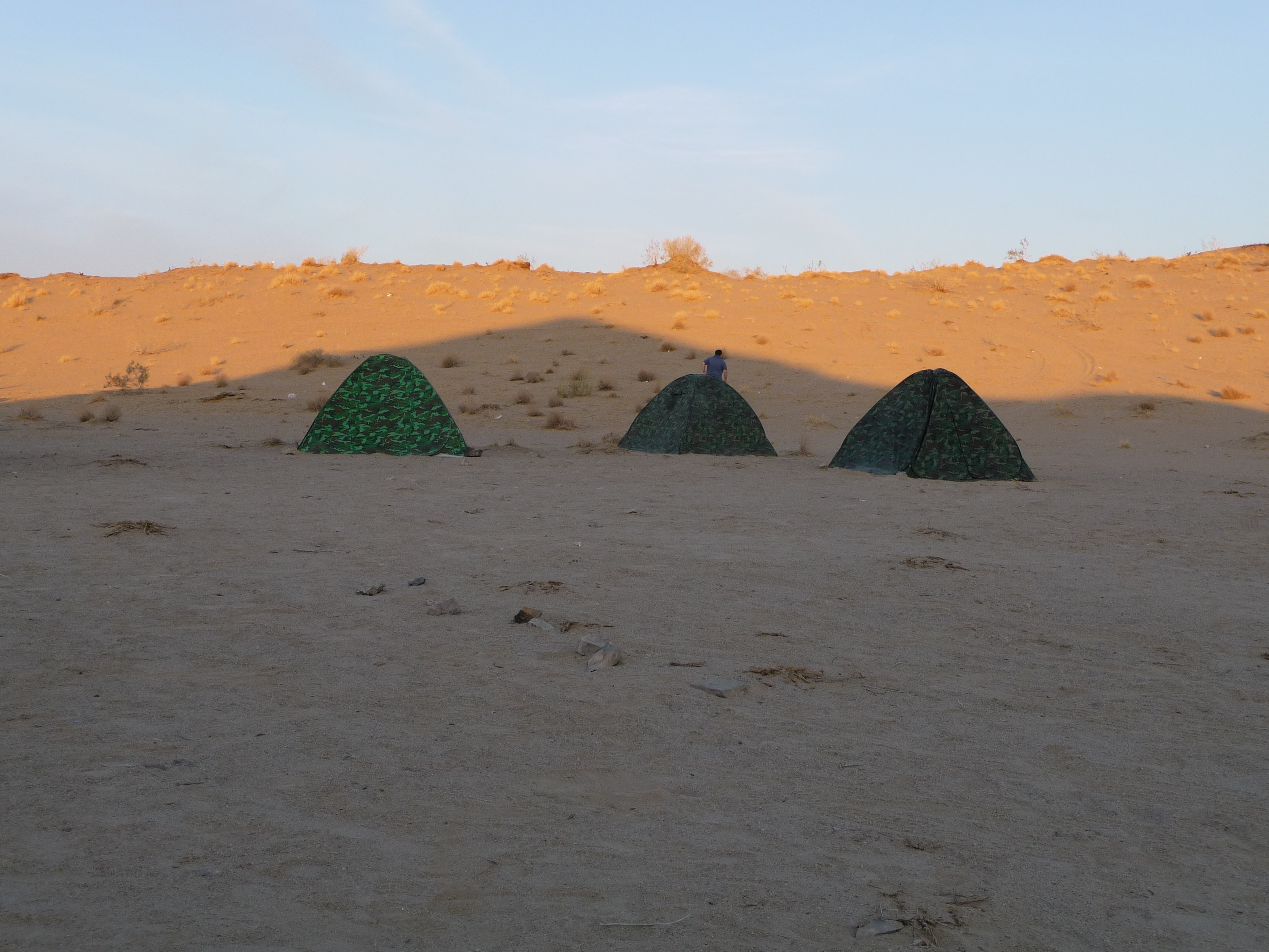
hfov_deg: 39.7
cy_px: 476
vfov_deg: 30.3
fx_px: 1760
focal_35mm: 48
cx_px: 634
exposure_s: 1/100
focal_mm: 8
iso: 100
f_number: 4.2
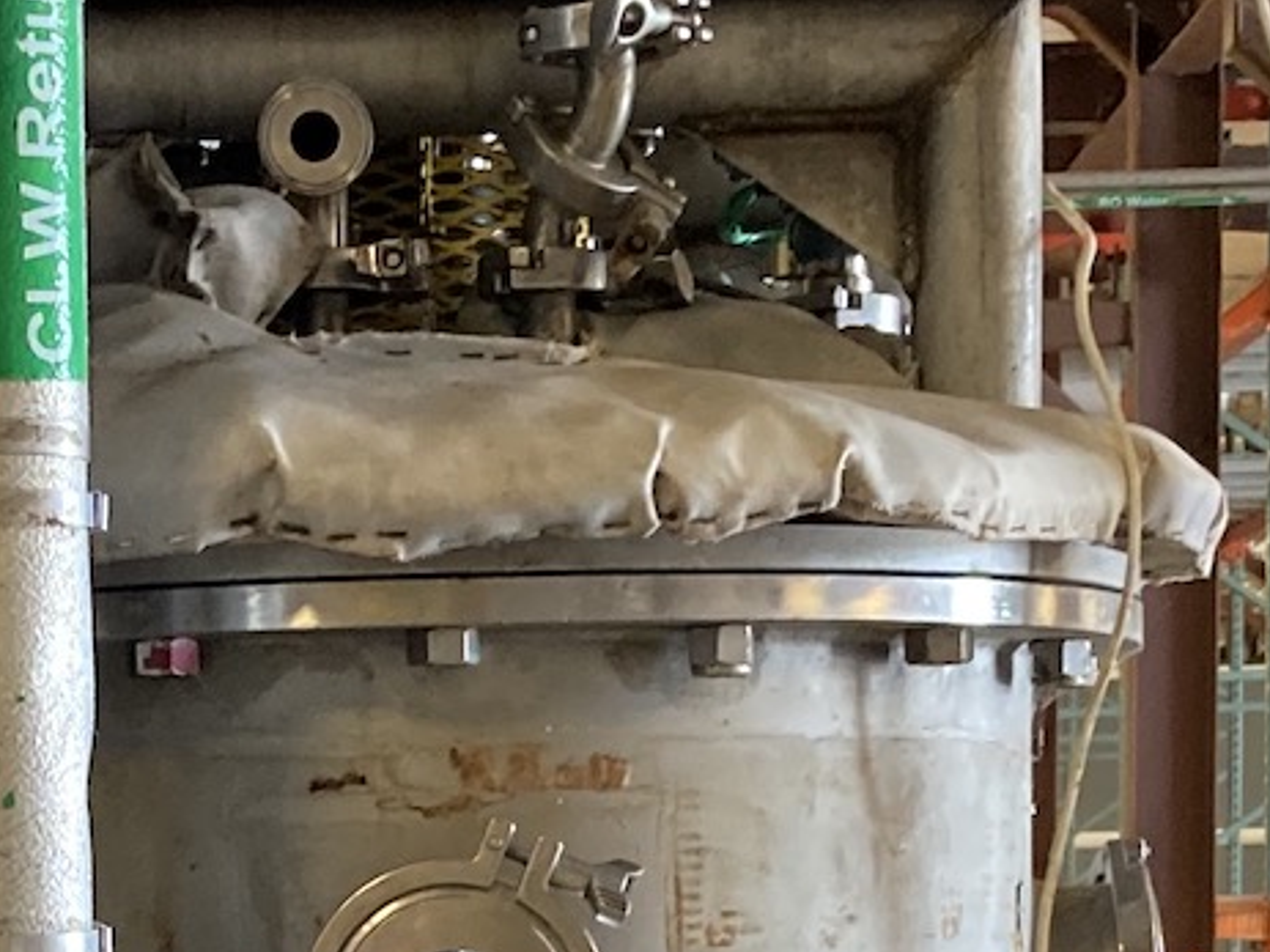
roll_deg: +0.1
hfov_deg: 16.1
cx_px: 381
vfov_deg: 11.5
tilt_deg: -5.9
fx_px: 4475
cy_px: 1509
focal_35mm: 122
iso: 200
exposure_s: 1/60
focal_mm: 3.99
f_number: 1.8
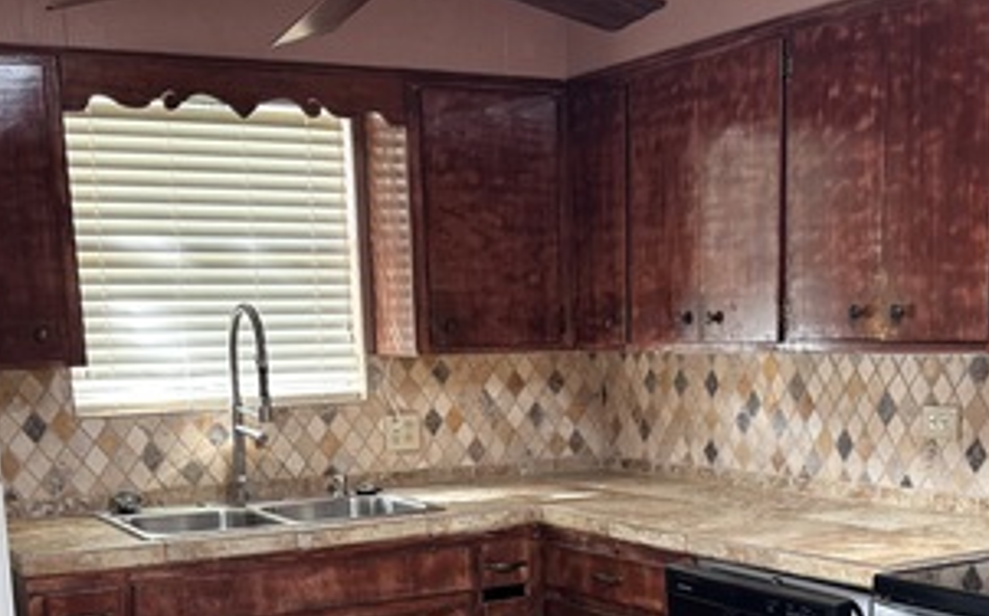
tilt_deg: -12.0
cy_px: 603
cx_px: 534
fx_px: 1454
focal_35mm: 54
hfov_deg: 37.5
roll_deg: +1.6
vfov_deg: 23.0
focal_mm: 6.76
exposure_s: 1/57
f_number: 1.78
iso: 250
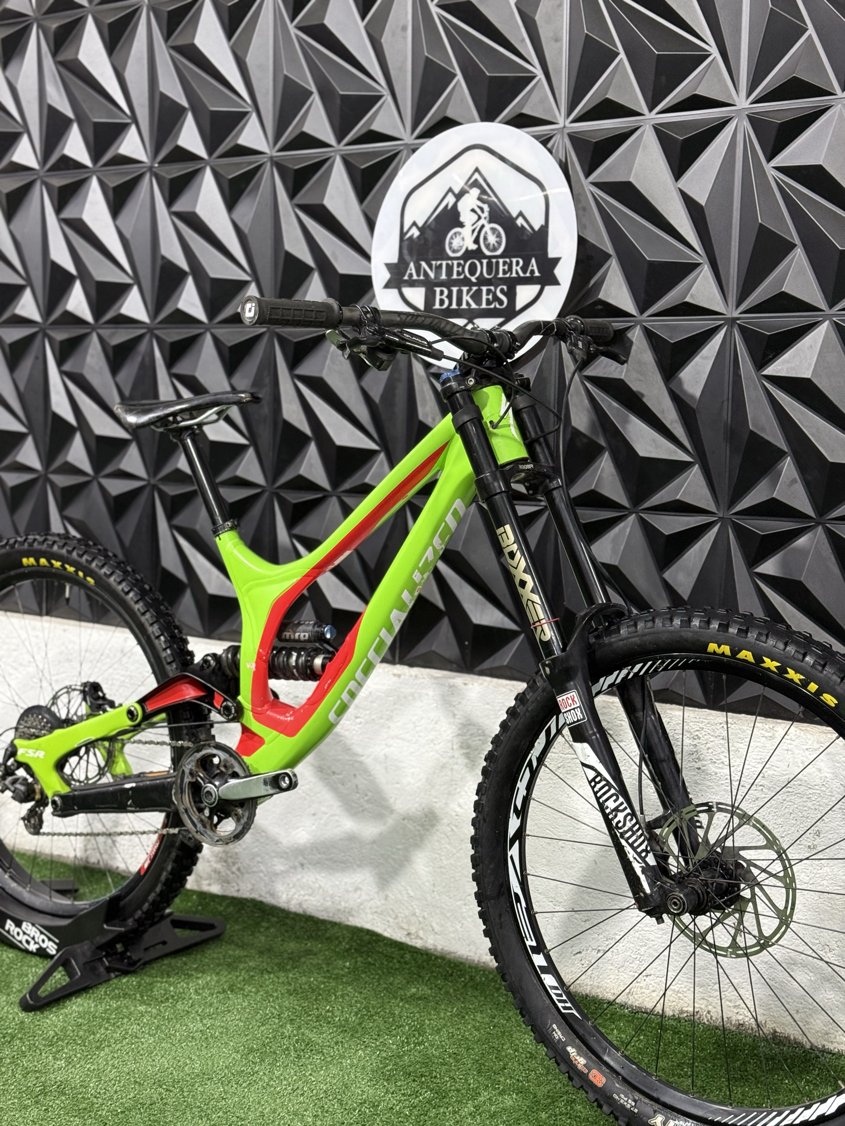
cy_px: 563
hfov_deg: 30.3
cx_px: 422
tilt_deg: -6.9
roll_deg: -1.6
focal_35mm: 48
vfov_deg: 39.7
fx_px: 1562
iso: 200
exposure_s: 1/60
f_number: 1.78
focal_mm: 6.76
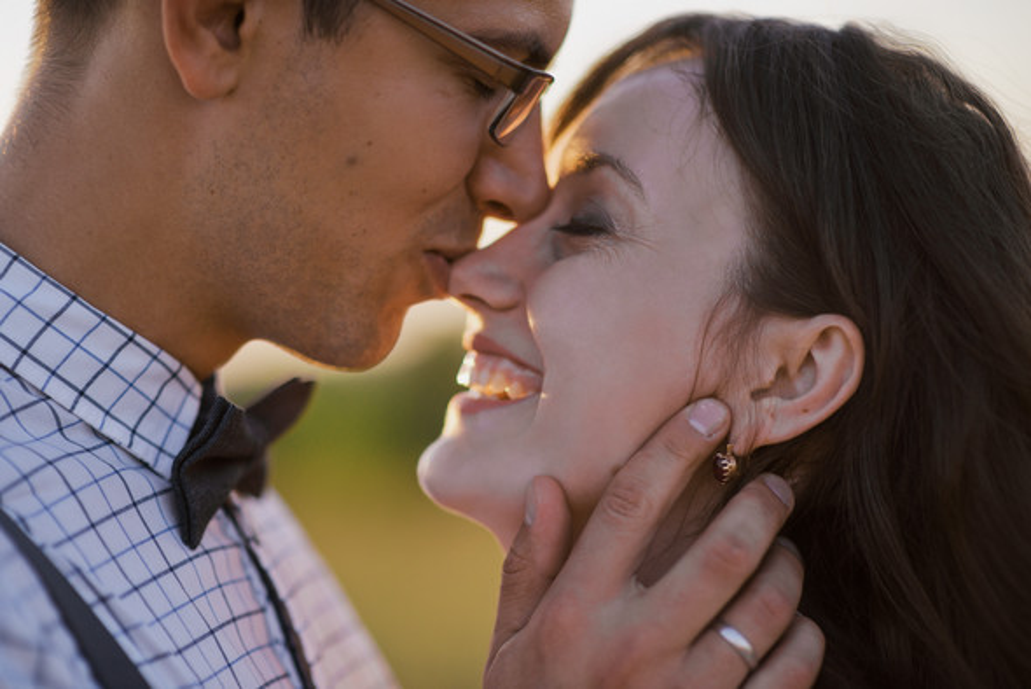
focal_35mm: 85
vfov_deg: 16.1
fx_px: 2435
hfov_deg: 23.9
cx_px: 516
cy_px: 344
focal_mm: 85
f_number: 1.6
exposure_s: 1/2500
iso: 100
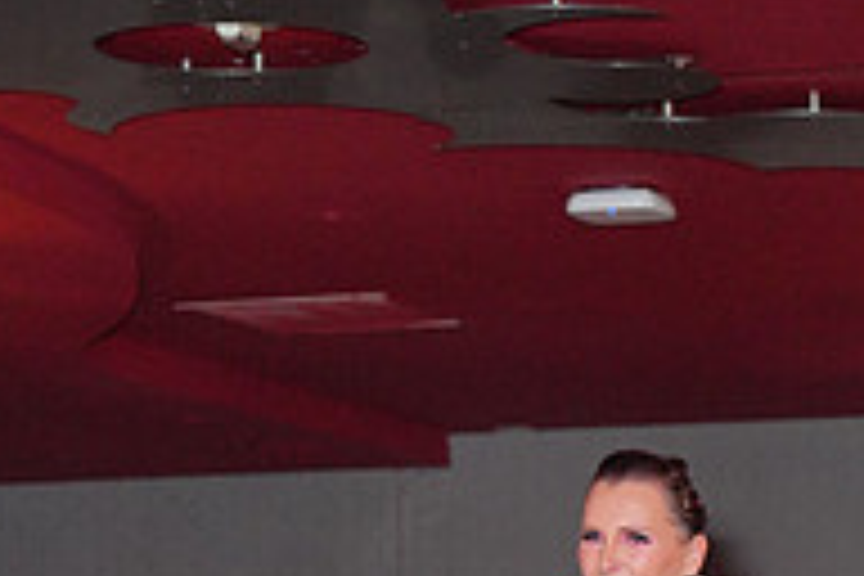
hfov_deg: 9.7
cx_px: 844
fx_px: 5064
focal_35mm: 211
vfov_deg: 6.4
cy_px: 972
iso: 4000
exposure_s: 1/200
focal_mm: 70
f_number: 4
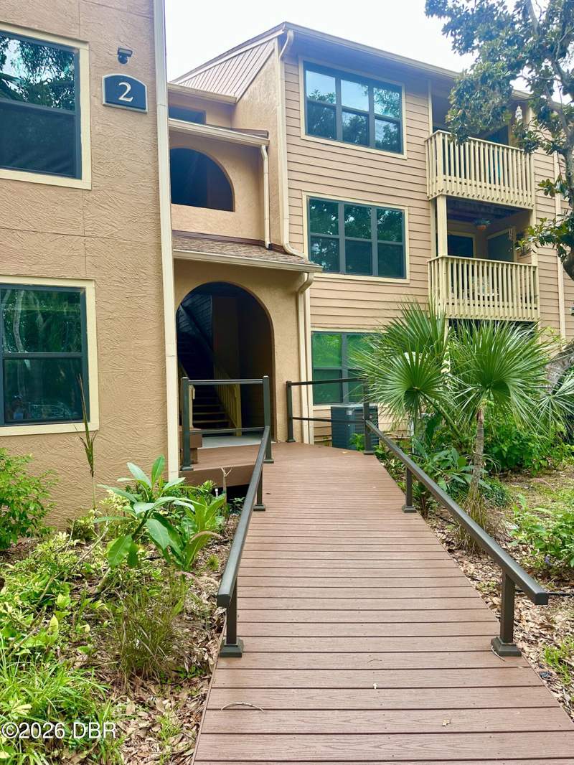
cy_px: 382
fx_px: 530
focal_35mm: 24
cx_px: 287
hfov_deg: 56.8
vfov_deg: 71.6
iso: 80
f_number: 1.78
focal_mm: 6.86
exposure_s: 1/489
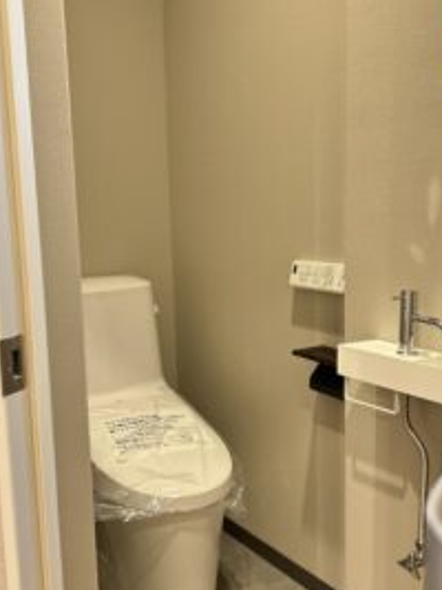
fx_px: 665
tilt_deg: -9.2
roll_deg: +1.0
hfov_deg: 36.7
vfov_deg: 47.9
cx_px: 194
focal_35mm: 39
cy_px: 294
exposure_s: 1/60
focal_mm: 5.7
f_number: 1.5
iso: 400
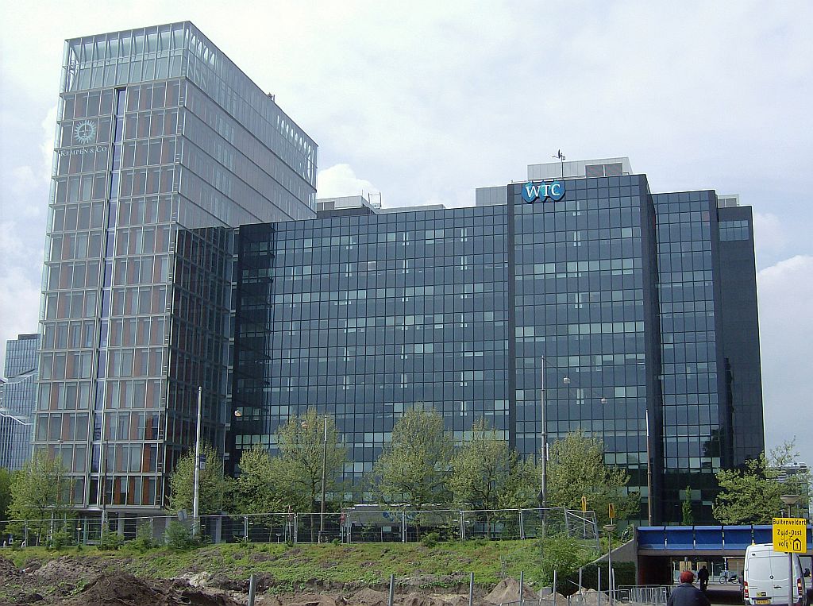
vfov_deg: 31.4
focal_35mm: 46
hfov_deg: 41.3
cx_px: 406
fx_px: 1078
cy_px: 303
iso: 100
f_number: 5.1
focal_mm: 7.7
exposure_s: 1/623
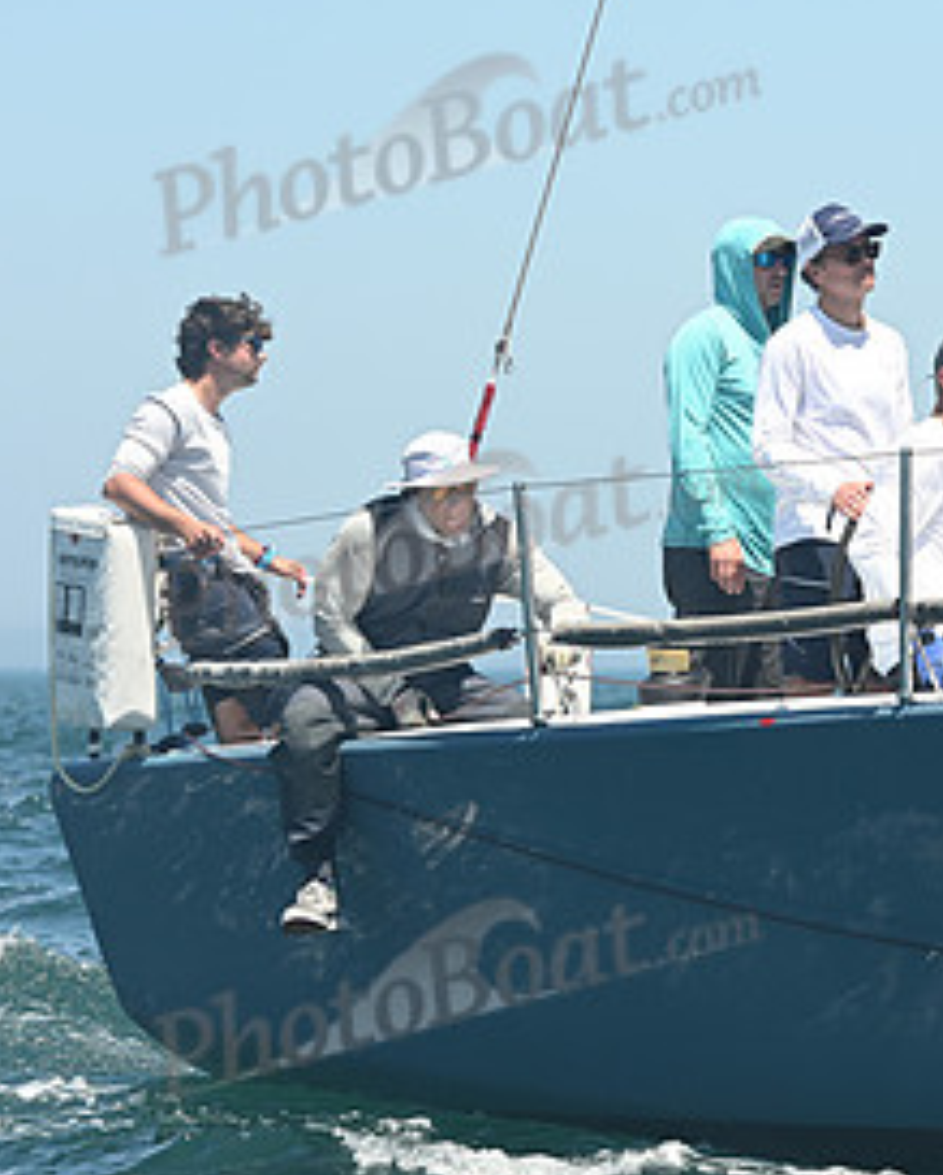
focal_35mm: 269
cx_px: 986
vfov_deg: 7.2
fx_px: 9369
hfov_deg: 5.7
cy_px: 704
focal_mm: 135
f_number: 6.3
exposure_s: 1/1000
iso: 320
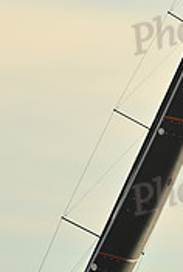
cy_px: 117
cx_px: 52
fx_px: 3873
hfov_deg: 2.7
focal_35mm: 510
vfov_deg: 4.0
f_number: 13
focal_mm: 155
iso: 320
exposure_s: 1/1000
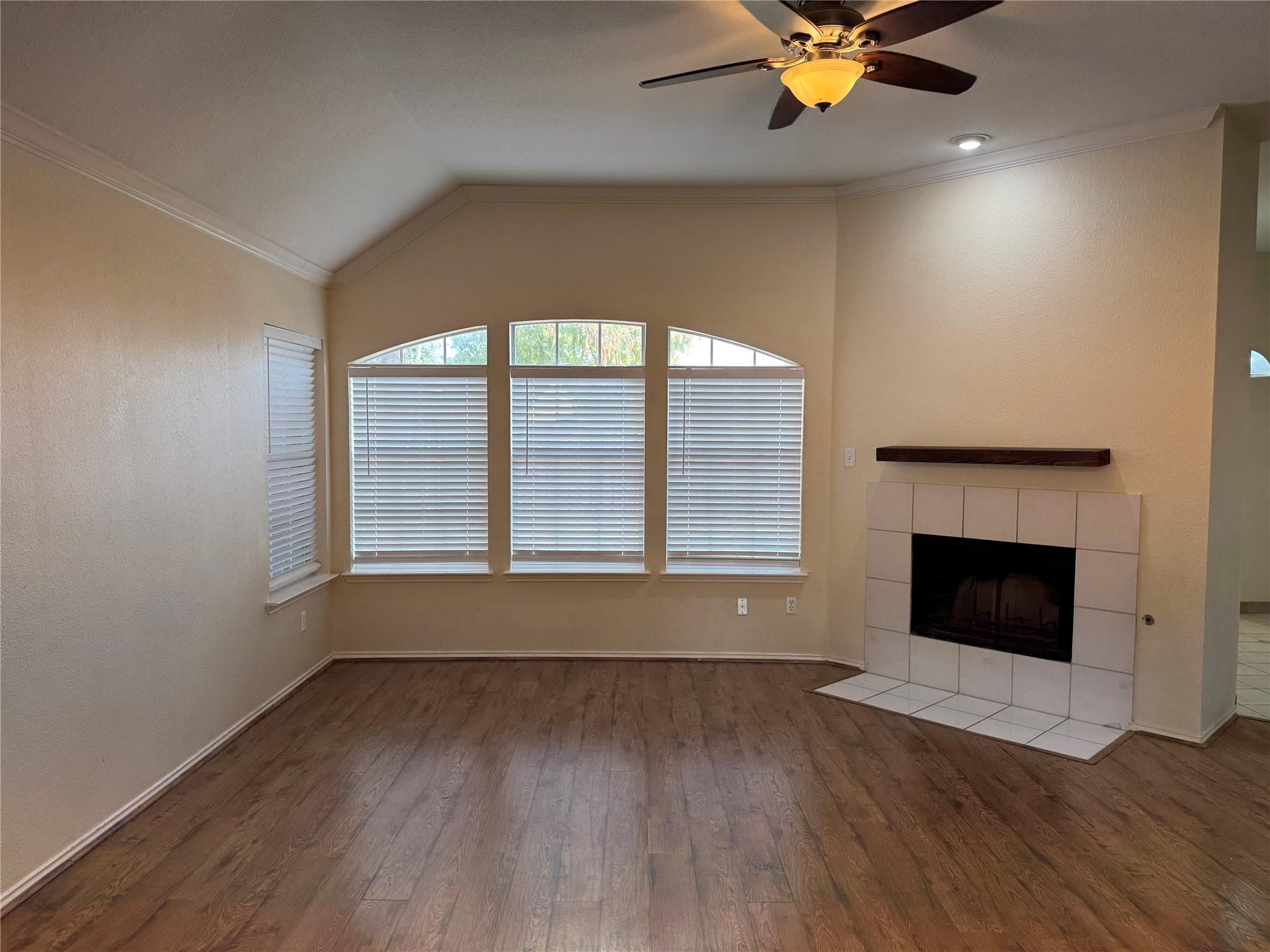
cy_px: 476
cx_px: 635
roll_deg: -0.5
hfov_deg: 71.6
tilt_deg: -3.6
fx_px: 881
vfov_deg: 56.8
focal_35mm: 24
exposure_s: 1/120
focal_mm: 6.76
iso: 125
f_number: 1.78
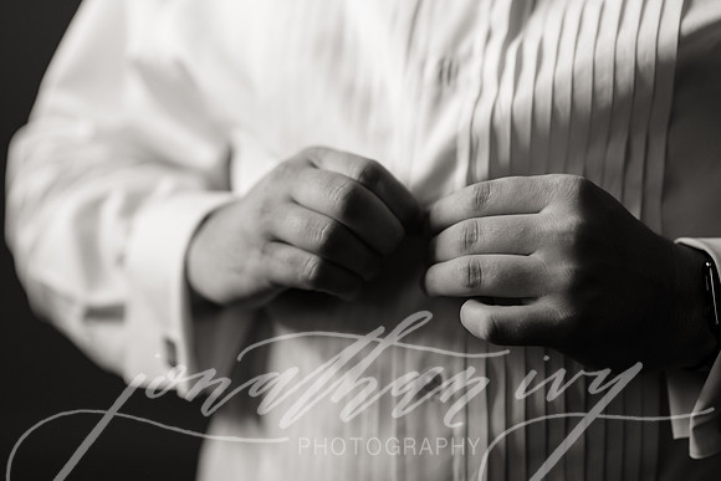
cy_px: 240
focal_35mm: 85
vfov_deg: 16.1
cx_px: 360
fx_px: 1703
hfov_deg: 23.9
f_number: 2.2
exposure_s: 1/125
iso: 400
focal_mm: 85
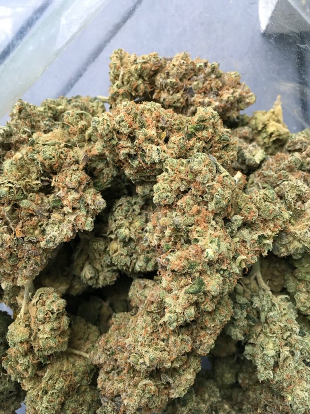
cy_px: 207
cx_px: 155
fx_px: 346
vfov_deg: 61.7
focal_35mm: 29
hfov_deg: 48.2
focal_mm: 4.15
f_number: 2.2
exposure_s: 1/30
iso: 40
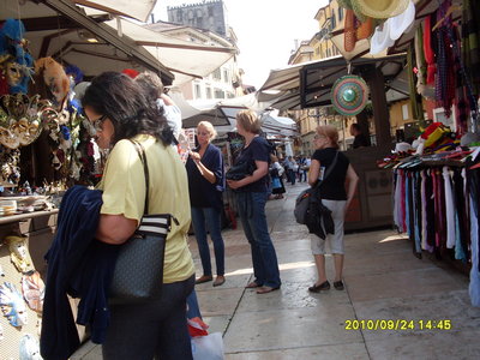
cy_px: 180
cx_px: 240
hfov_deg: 49.0
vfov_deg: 37.7
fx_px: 527
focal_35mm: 38
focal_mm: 6.3
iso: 80
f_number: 2.8
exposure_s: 1/500
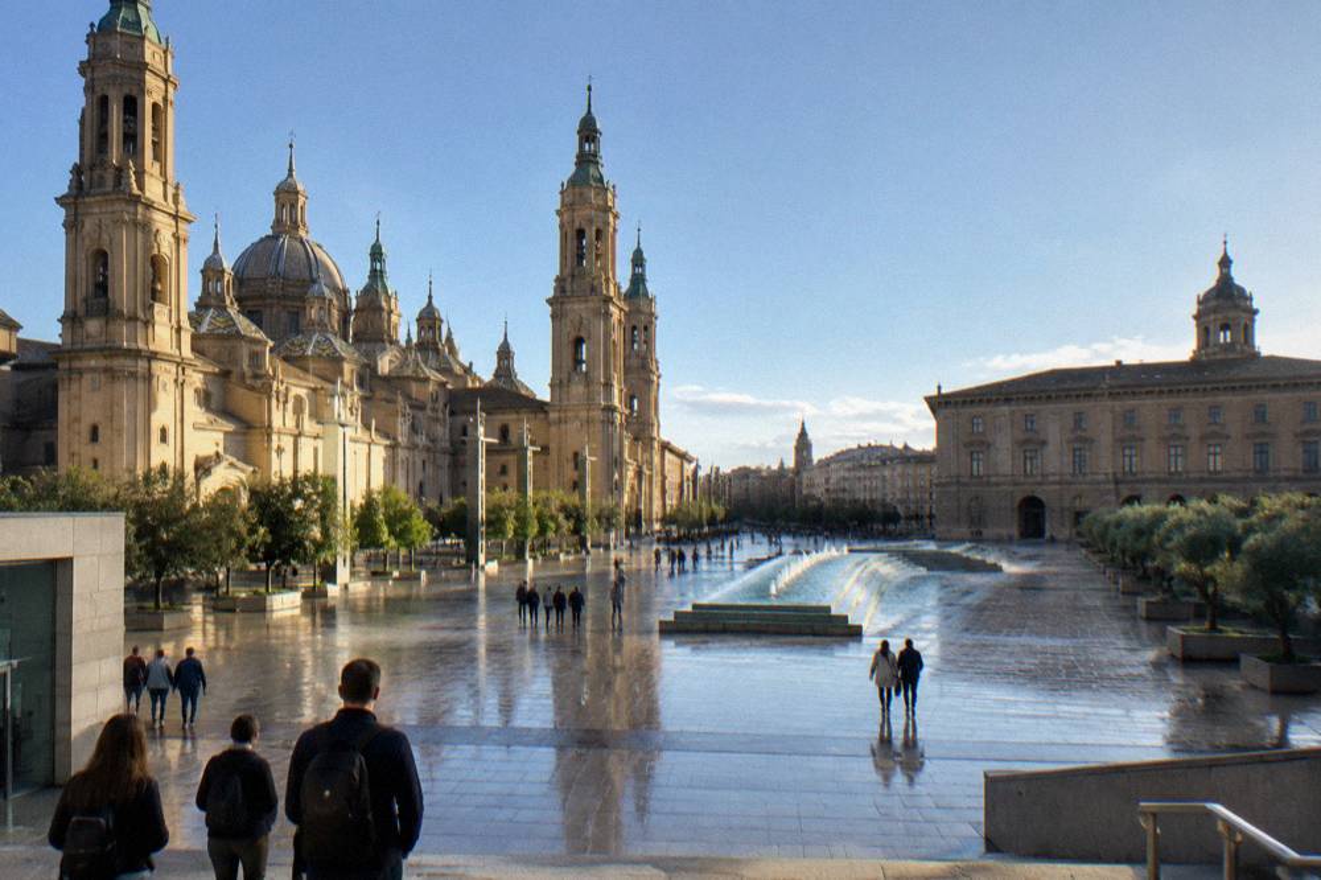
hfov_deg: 48.5
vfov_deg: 33.4
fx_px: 1467
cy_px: 440
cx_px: 660
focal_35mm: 40
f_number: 11
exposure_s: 1/100
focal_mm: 40
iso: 200
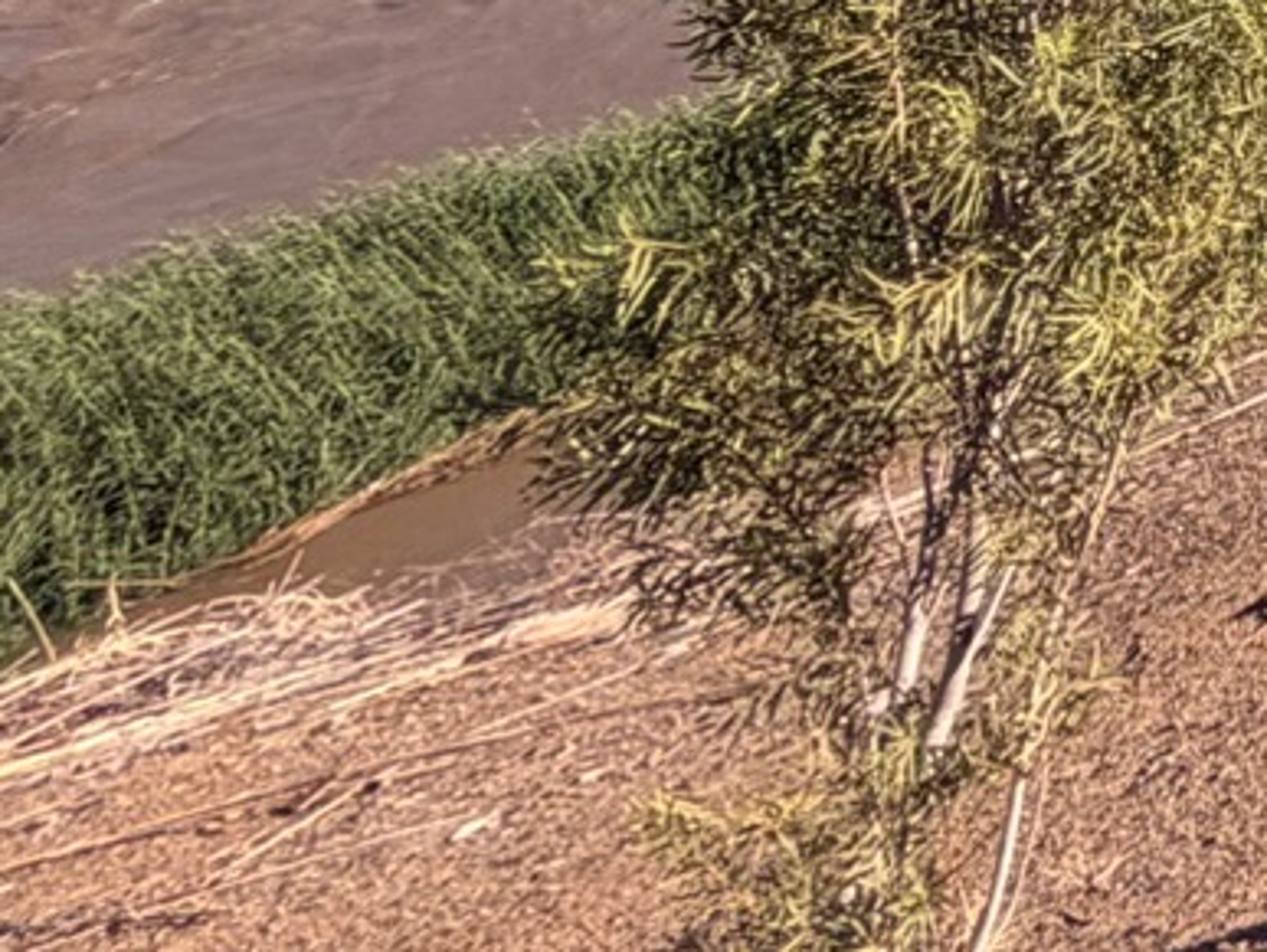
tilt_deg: -1.1
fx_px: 2711
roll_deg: +2.8
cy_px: -1237
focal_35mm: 74
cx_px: 3064
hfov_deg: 15.0
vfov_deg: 14.4
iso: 25
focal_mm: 2.22
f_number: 2.2
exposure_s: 1/770
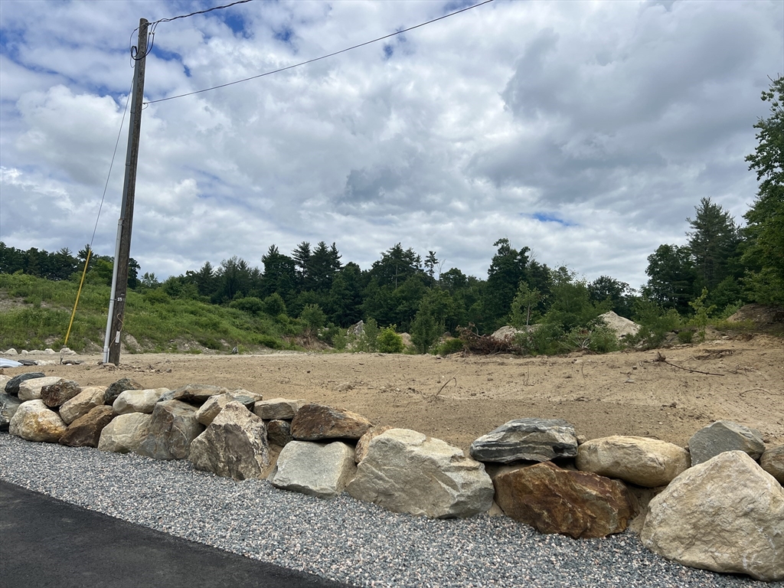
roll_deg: -3.4
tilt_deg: +7.8
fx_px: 589
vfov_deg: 53.1
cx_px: 392
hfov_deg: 67.3
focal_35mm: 26
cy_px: 294
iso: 50
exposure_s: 1/7463
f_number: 1.5
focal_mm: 5.7
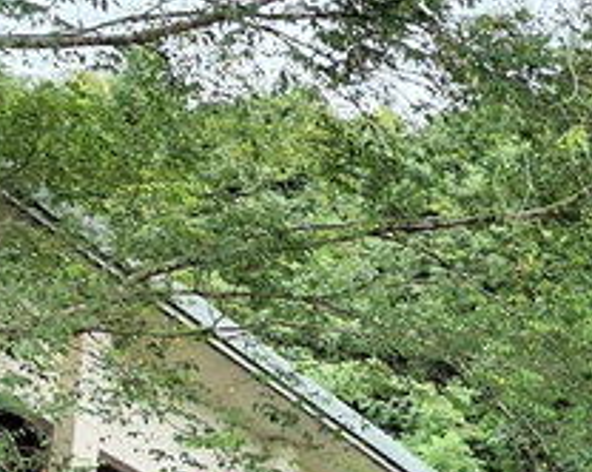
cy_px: 557
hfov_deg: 13.2
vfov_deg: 12.4
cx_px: 1244
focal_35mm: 122
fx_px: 2136
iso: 50
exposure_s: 1/884
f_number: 1.7
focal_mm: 4.32
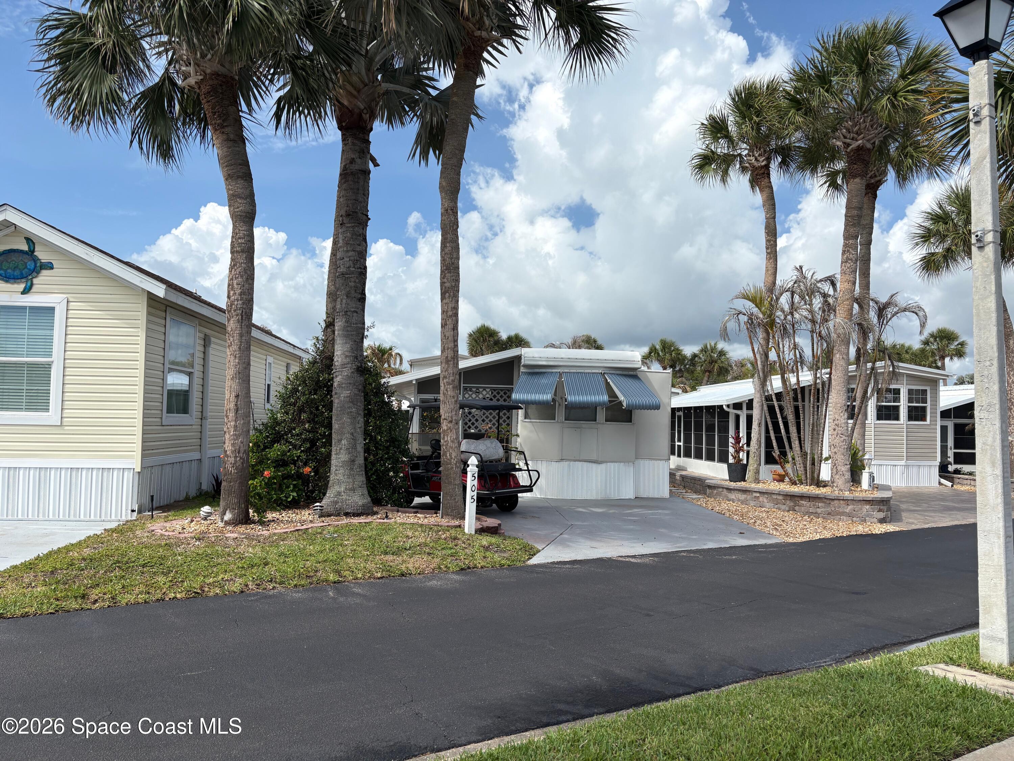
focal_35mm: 26
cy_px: 380
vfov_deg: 53.1
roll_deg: -1.0
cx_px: 507
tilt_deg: +1.8
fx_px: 762
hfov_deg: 67.3
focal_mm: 5.96
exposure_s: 1/5348
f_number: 1.6
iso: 50
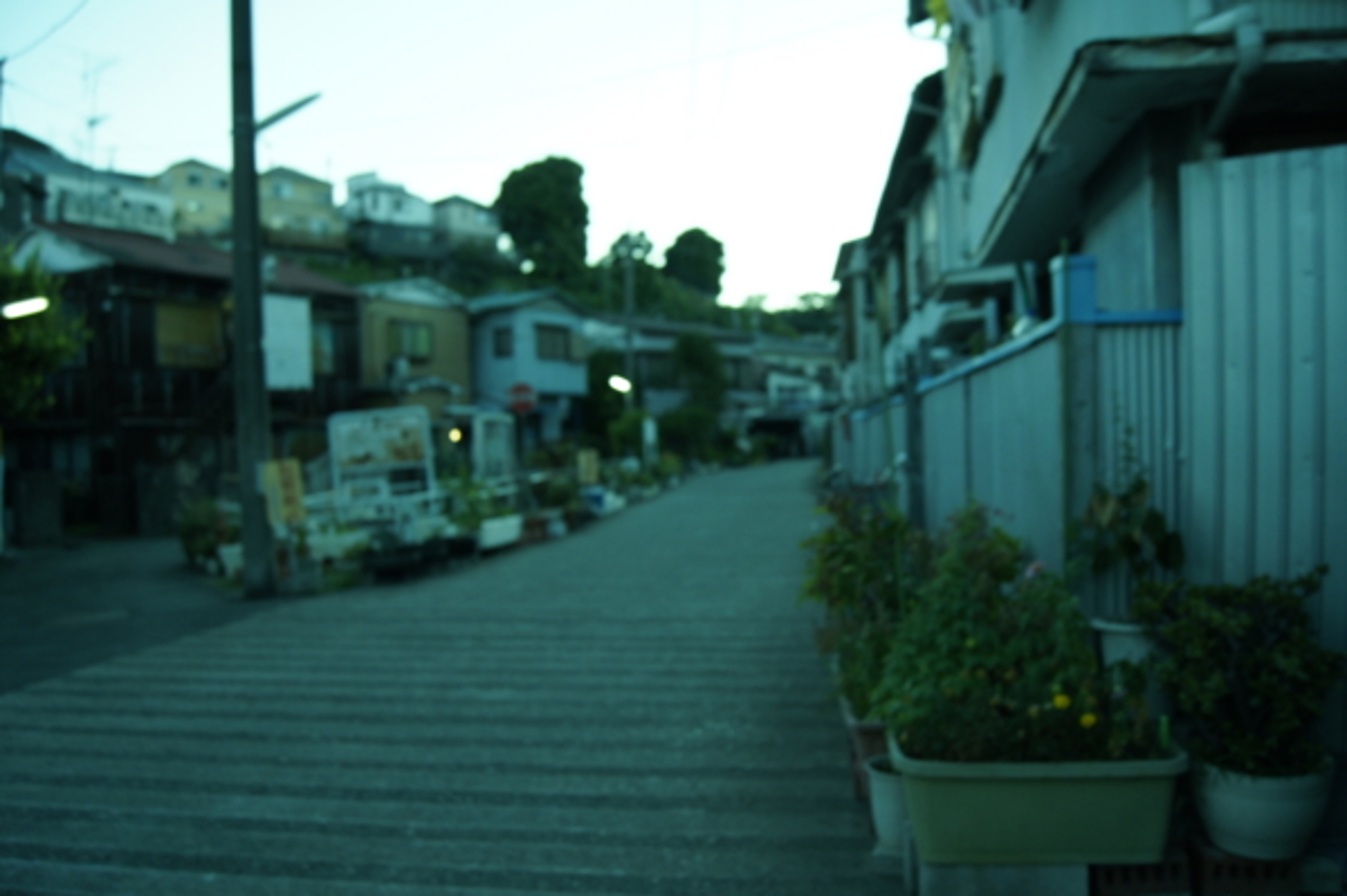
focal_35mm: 27
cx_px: 674
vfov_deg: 47.9
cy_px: 448
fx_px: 1009
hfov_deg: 67.4
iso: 320
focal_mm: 18
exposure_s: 1/30
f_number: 3.5
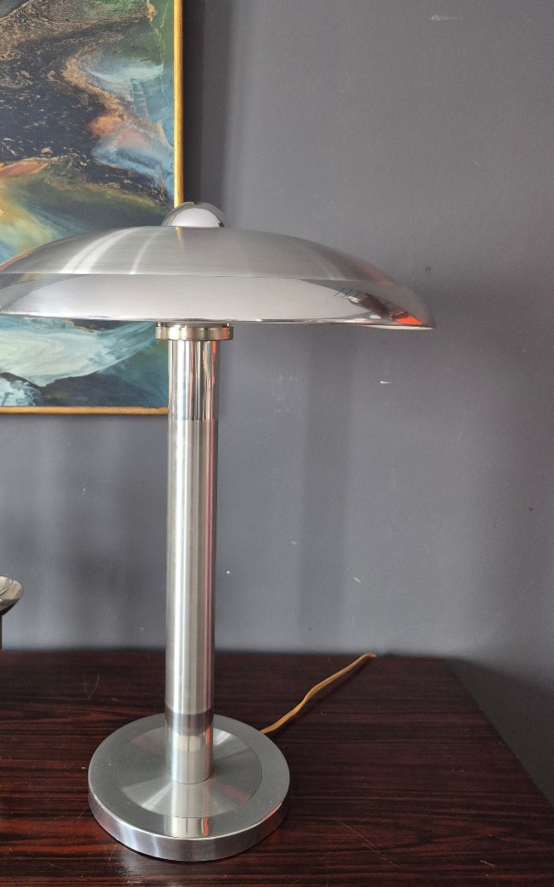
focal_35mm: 28
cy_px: 410
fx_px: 676
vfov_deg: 66.4
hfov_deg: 43.9
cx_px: 187
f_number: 1.8
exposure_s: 1/100
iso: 500
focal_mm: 5.4
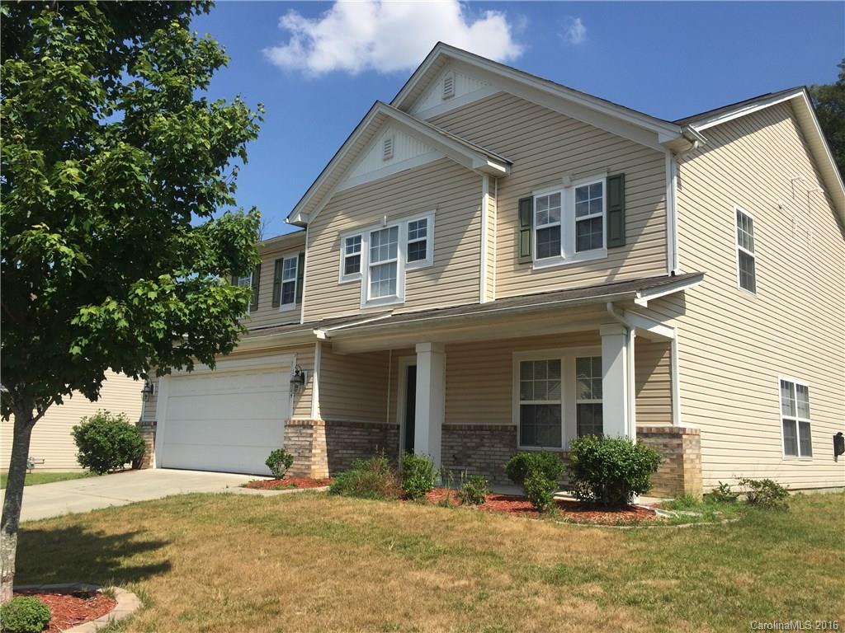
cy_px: 316
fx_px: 708
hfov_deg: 61.7
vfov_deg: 48.2
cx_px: 422
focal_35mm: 29
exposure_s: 1/2639
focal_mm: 4.15
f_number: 2.2
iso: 32
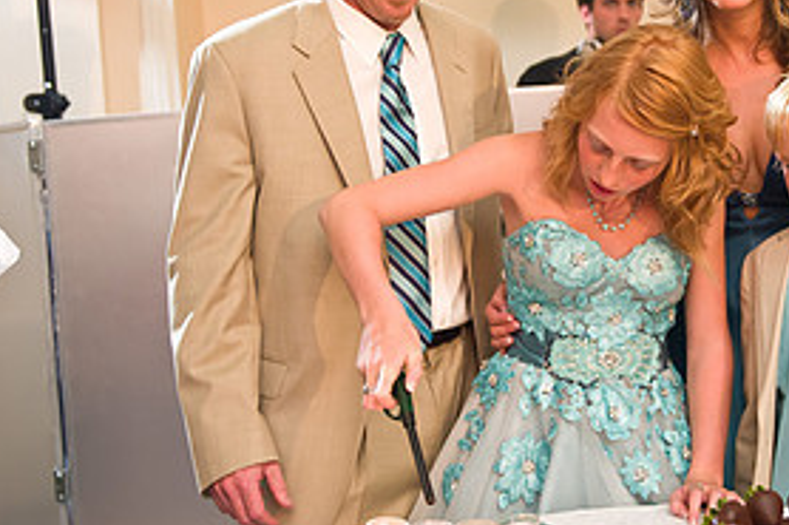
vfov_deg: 19.1
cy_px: 167
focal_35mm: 71
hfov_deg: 28.1
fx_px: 1555
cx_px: 587
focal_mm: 34
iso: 1600
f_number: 3.2
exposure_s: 1/125
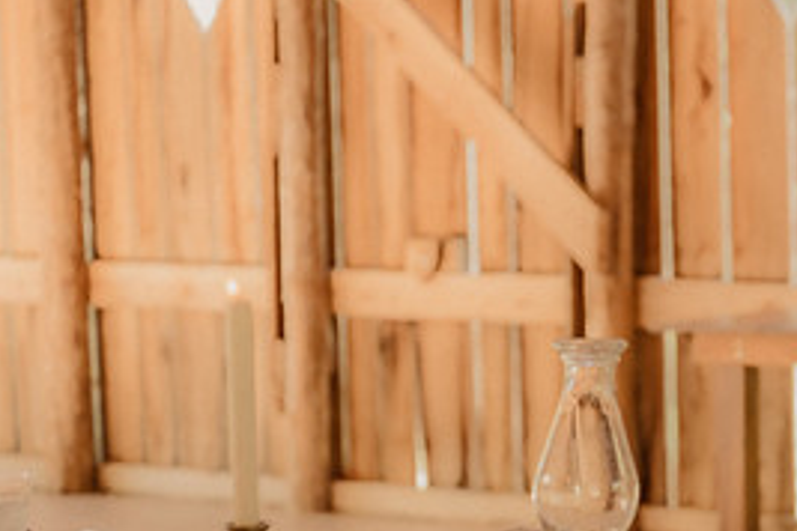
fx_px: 3365
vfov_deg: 9.0
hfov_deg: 13.3
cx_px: 815
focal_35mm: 152
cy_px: 538
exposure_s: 1/200
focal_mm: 70
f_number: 3.2
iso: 1250
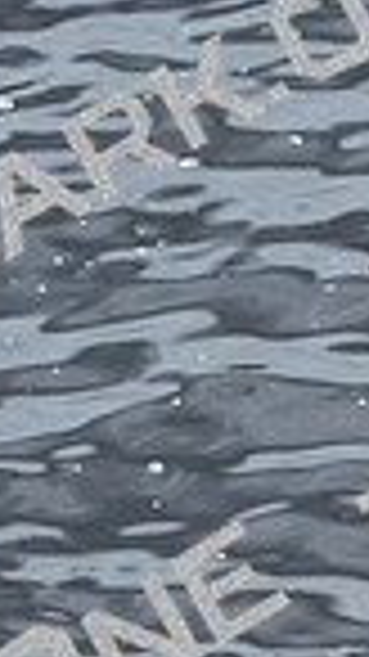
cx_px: 1040
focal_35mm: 1296
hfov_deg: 0.9
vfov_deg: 1.7
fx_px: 22569
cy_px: 470
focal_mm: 312
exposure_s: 1/1250
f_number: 6.3
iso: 2500
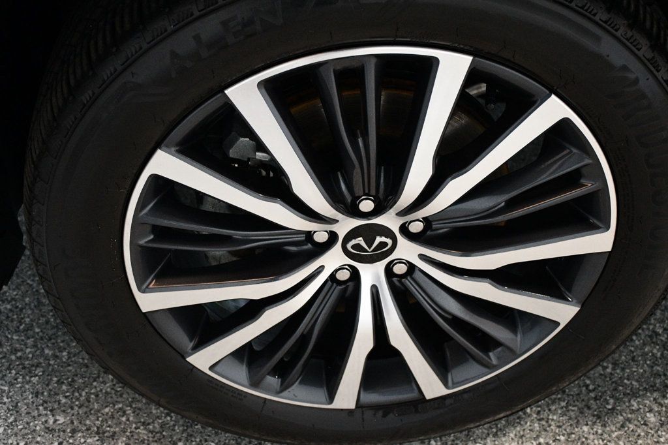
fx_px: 965
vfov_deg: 26.0
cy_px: 222
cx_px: 334
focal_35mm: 52
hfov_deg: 38.2
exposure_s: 1/80
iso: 3200
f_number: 4.2
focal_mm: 35
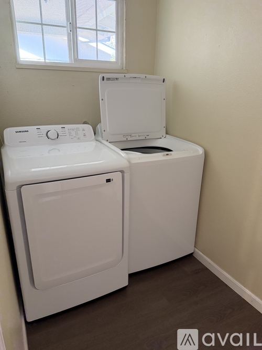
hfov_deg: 56.8
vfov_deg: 71.6
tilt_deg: -21.3
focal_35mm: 24
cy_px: 175
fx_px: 242
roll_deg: -1.4
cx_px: 131
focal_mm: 6.76
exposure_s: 1/60
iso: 500
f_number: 1.78
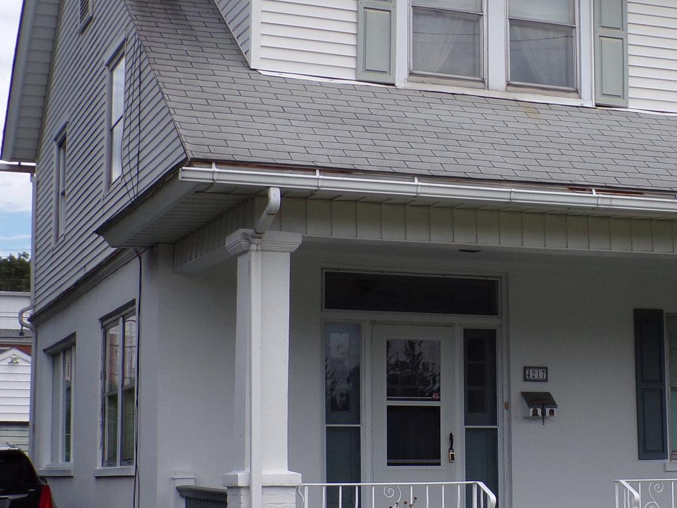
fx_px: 1408
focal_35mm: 72
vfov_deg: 20.4
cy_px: 283
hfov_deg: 26.6
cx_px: 531
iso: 80
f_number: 4.7
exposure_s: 1/600
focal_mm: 6.6
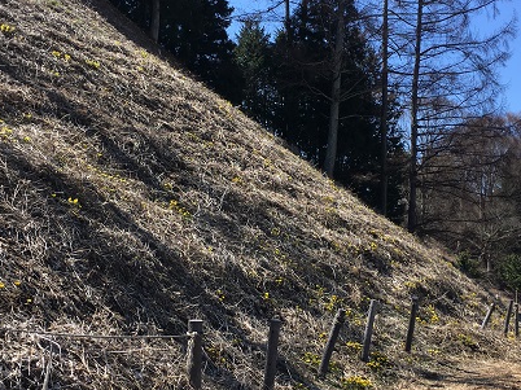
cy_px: 223
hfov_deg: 36.8
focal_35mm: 52
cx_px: 284
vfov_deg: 28.0
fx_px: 782
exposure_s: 1/836
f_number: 2.2
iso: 25
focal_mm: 4.15
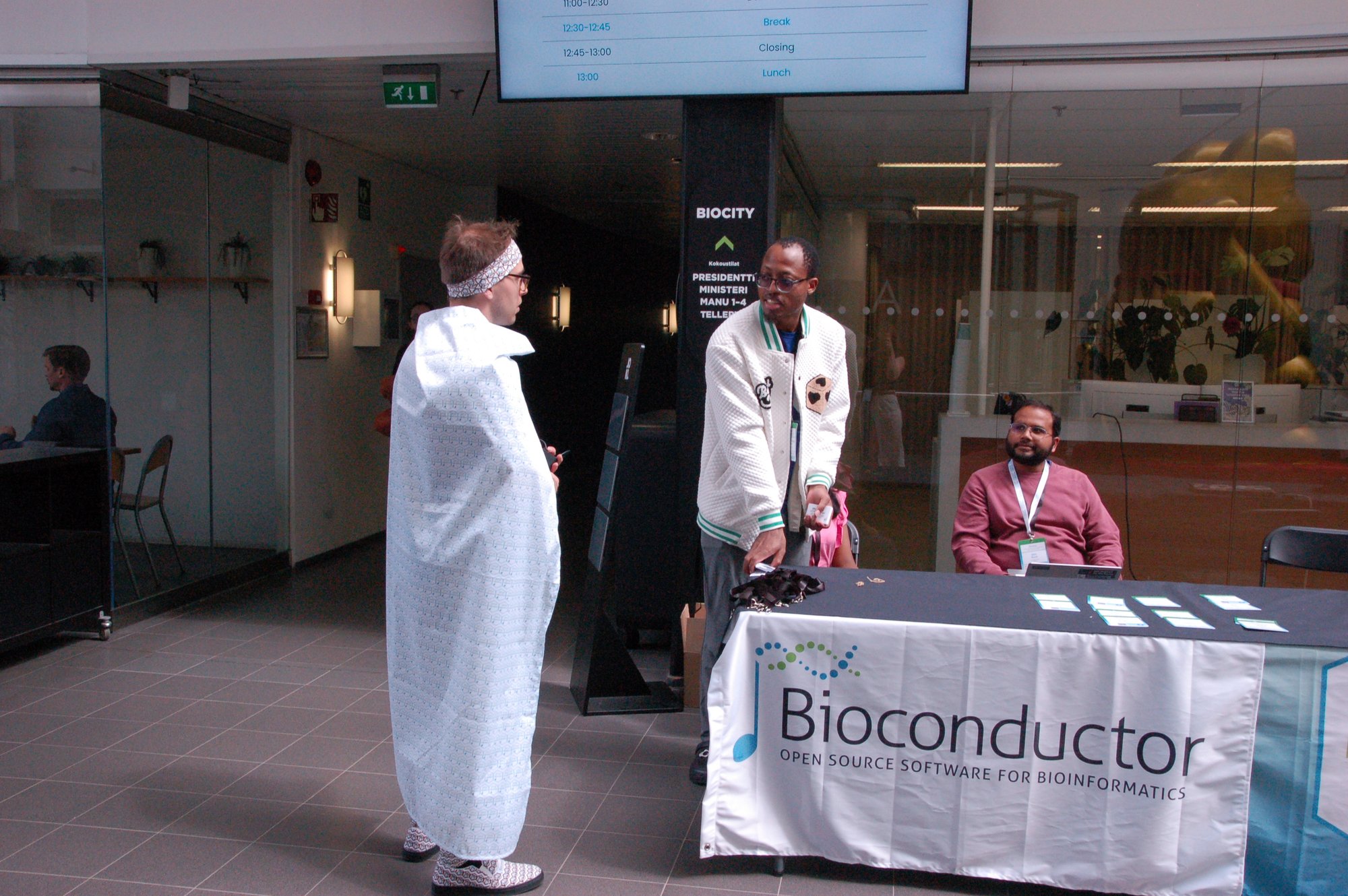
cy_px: 448
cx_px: 674
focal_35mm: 33
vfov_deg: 39.9
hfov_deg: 57.3
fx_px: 1235
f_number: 14
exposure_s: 1/125
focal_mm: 22
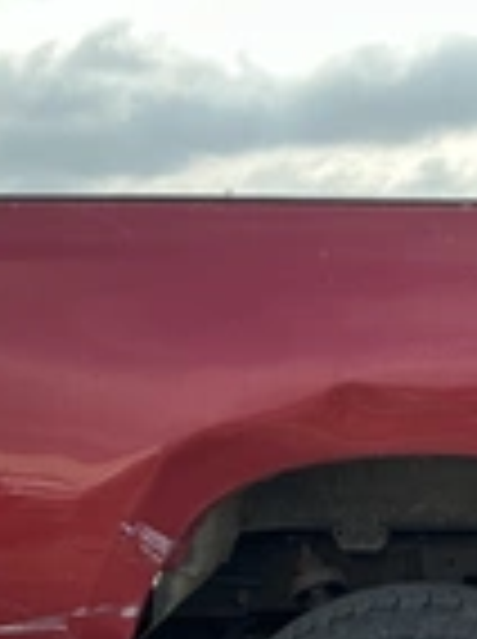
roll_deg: +0.9
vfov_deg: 24.0
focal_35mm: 79
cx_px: 513
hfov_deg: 18.0
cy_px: 580
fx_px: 1456
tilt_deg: -7.2
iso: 25
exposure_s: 1/759
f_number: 1.8
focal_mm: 3
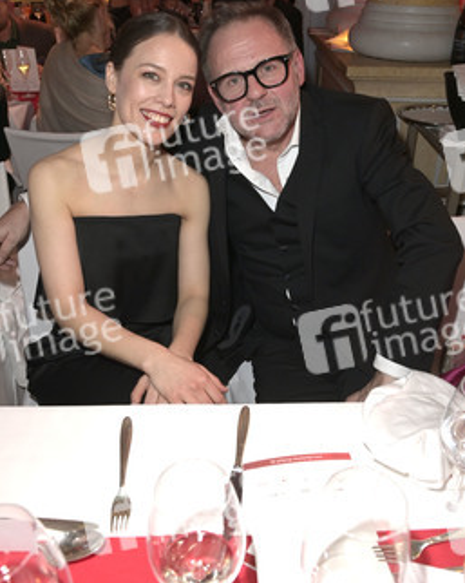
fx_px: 482
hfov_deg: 51.5
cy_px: 241
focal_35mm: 28
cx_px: 226
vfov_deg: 61.8
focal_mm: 24
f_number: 5.6
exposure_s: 1/100
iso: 1000
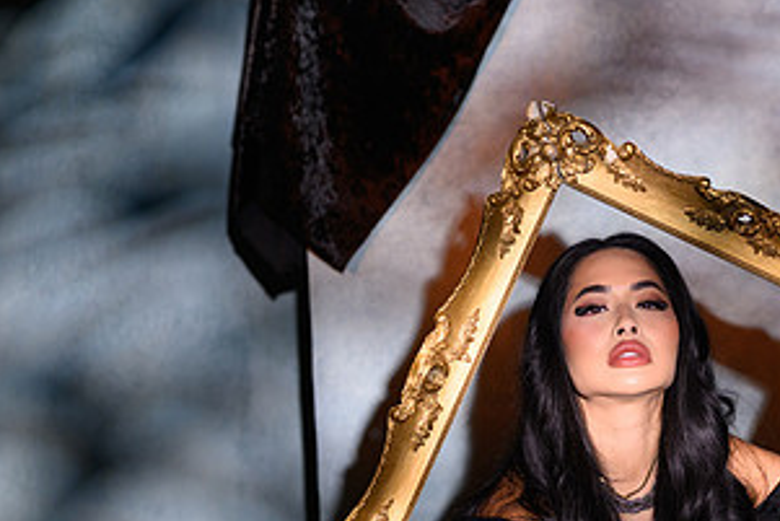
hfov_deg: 19.3
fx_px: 2276
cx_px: 613
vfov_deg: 12.9
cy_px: 478
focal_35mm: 105
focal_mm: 50
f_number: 2.8
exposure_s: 1/320
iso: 500
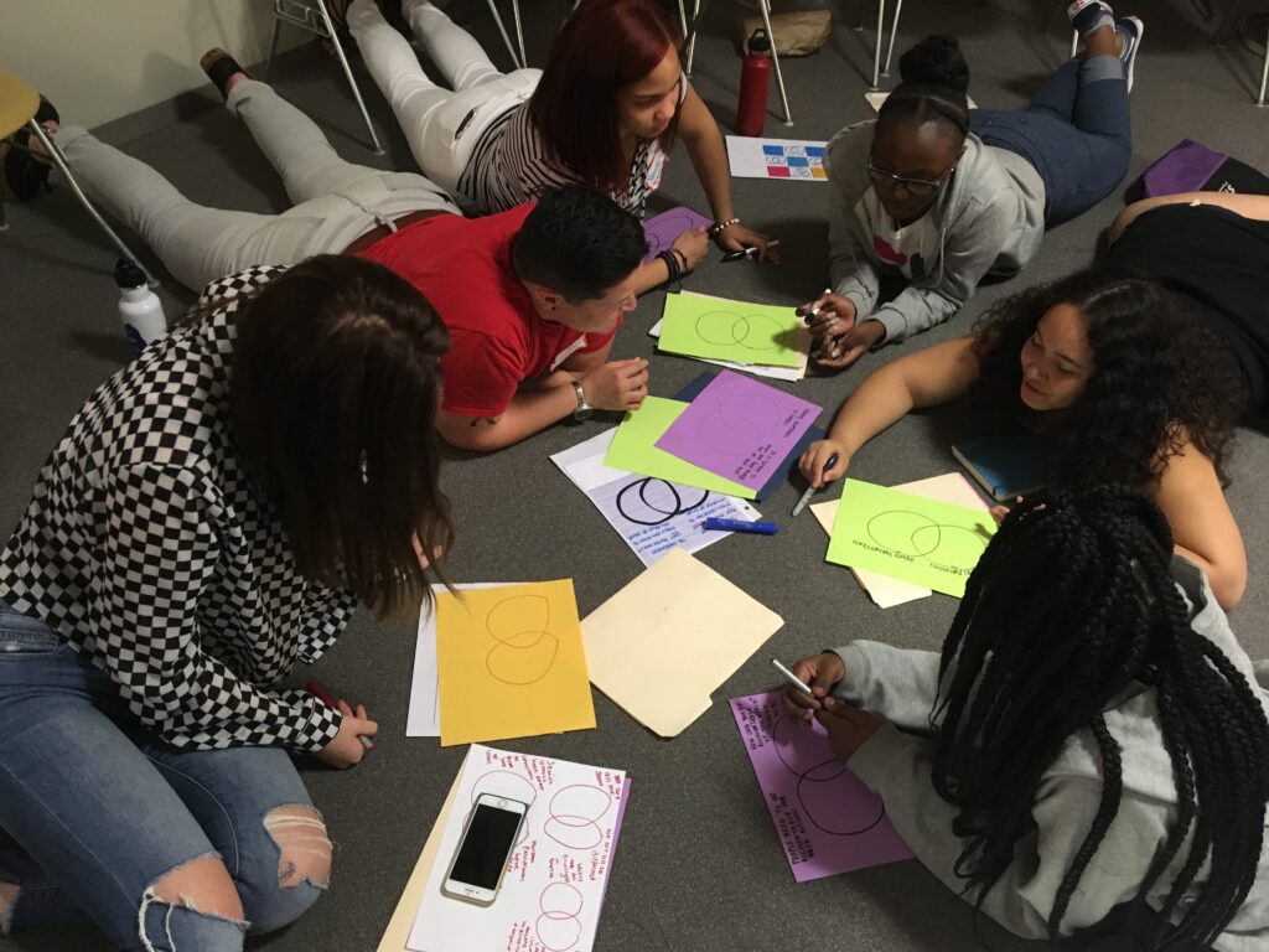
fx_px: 1063
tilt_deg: -42.9
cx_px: 634
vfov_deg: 48.2
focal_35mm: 29
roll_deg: -3.2
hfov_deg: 61.7
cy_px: 476
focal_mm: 4.15
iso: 200
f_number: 2.2
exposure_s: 1/24
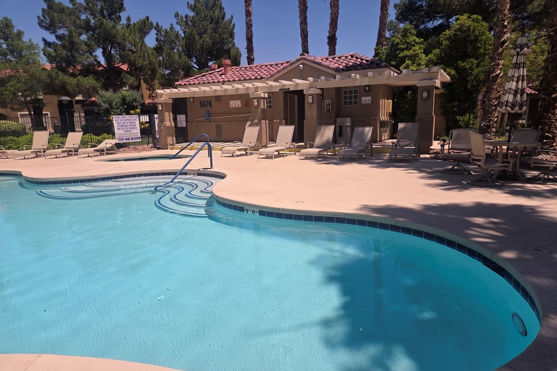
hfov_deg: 73.8
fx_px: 371
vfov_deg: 53.1
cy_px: 196
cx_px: 278
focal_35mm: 24
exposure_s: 1/7891
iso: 64
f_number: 1.8
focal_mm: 5.4
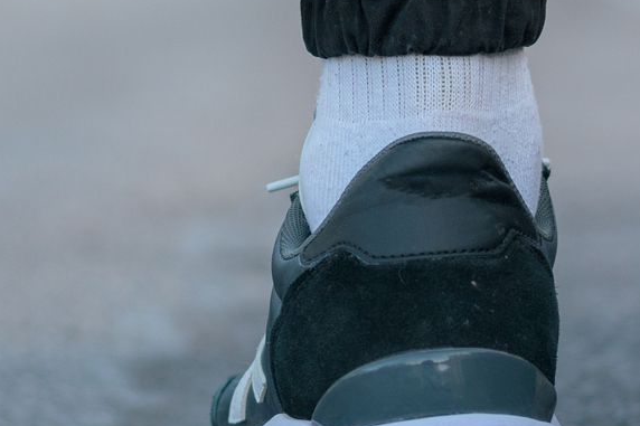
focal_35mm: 278
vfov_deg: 4.9
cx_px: 411
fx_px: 4941
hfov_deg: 7.4
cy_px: 113
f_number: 2.5
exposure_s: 1/500
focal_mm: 50
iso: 320
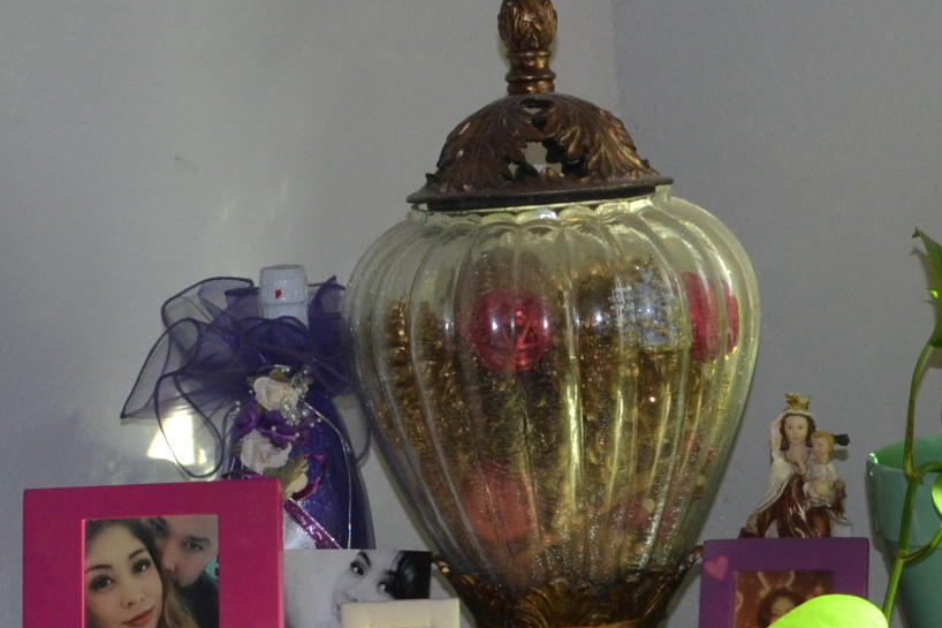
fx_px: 3453
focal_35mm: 132
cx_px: 557
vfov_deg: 10.4
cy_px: 197
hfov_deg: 15.5
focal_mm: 24
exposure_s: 1/125
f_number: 4
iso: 320
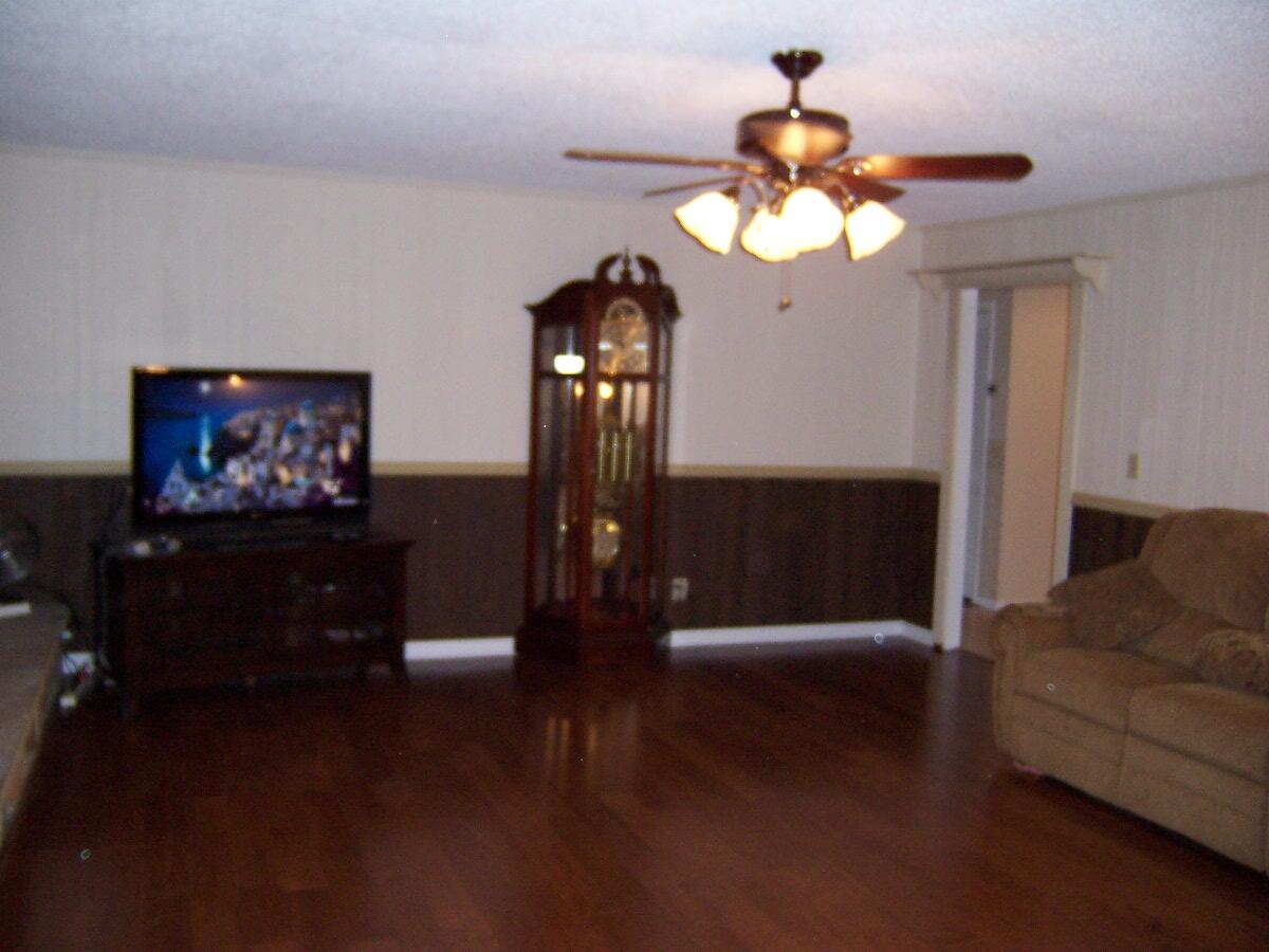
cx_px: 634
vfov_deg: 42.9
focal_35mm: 33
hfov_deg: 55.4
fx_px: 1210
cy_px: 476
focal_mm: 5.5
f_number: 2.4
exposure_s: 1/60
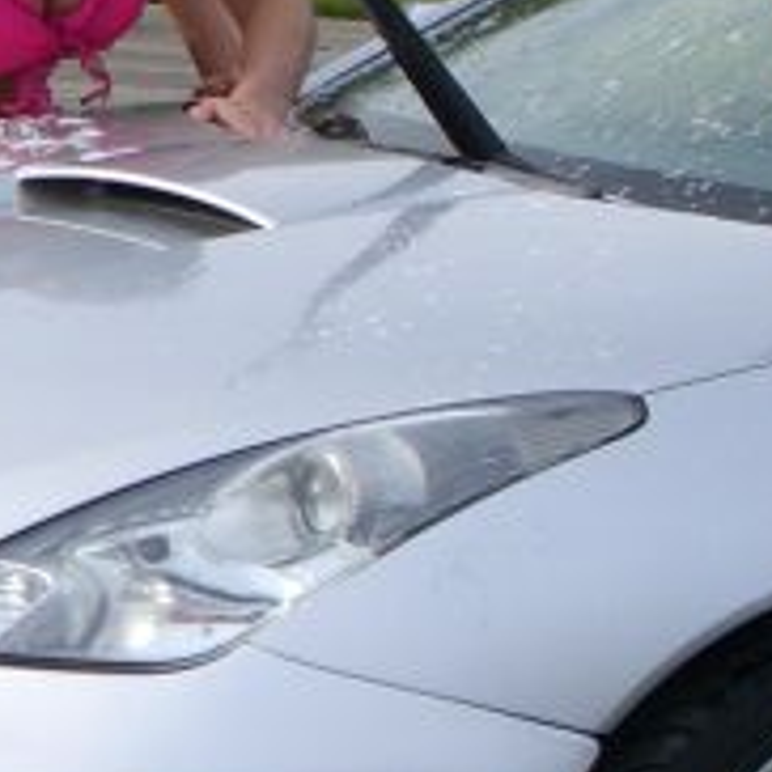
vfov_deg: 3.9
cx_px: -327
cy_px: -271
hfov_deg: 3.9
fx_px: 11203
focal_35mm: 444
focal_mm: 18.6
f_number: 5.2
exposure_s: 1/200
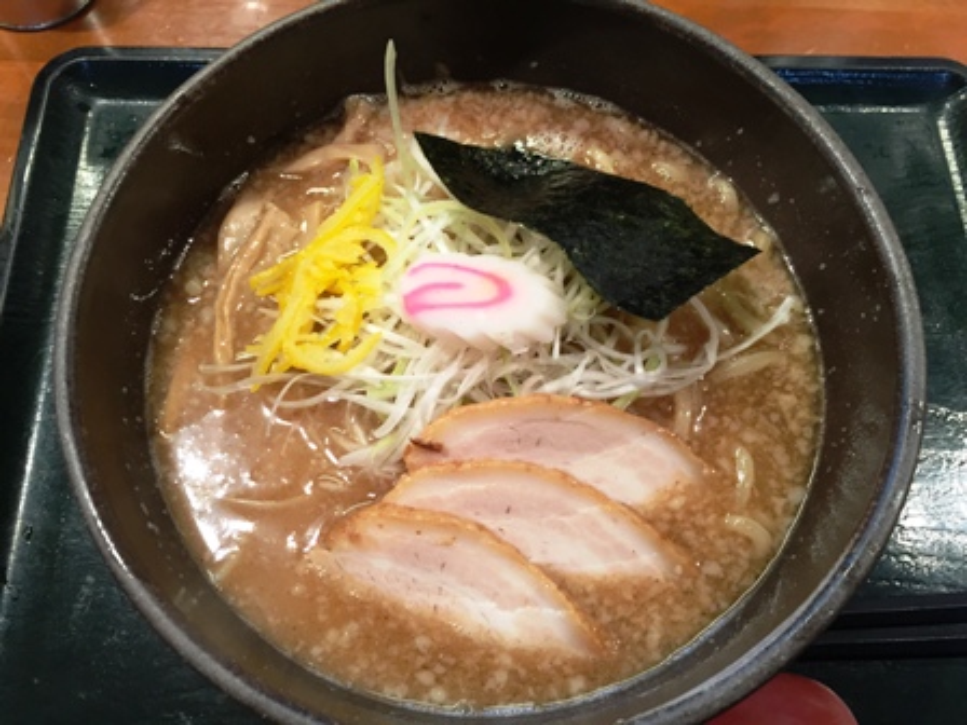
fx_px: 810
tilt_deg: -67.9
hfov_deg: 61.7
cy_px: 362
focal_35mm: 29
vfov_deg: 48.2
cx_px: 484
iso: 100
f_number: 2.2
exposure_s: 1/33
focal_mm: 4.15
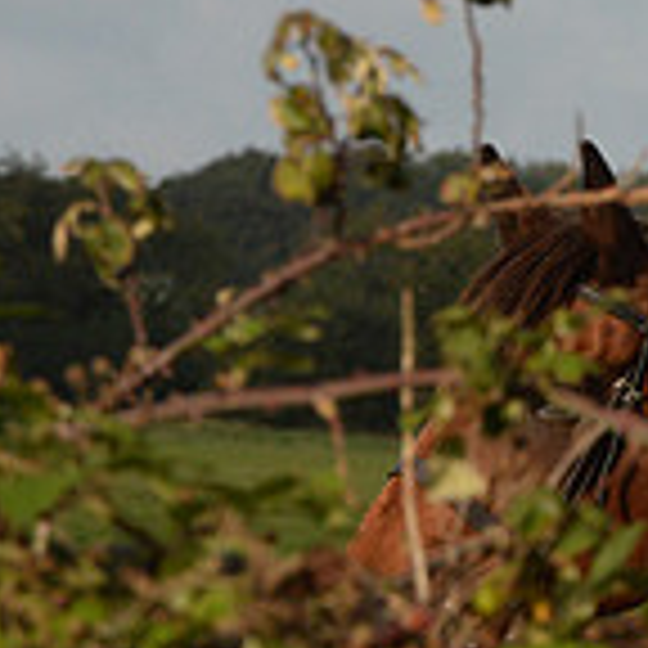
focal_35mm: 684
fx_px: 14486
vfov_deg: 2.6
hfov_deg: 2.6
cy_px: 212
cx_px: 1292
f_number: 14
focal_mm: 200
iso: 2500
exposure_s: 1/1250
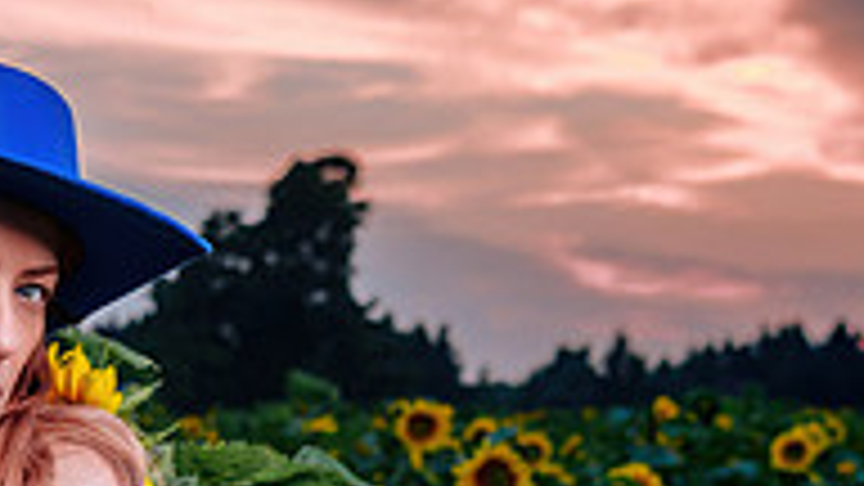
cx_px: 368
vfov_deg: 11.4
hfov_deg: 20.5
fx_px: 2383
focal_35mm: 104
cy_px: 583
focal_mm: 32
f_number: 3.5
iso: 64
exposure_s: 1/60
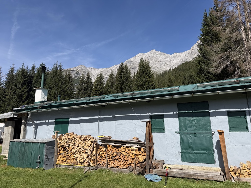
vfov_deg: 56.8
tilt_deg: +13.2
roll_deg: +0.1
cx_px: 126
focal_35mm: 24
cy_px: 94
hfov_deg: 71.6
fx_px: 174
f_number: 1.78
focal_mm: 6.76
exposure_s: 1/4673
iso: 80
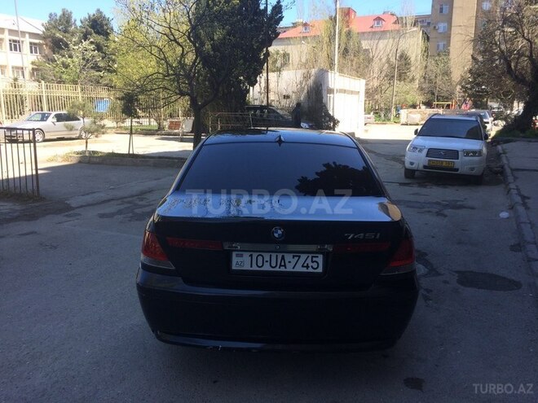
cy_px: 202
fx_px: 451
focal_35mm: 29
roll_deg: +0.1
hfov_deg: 61.7
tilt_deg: -12.3
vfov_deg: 48.2
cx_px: 269
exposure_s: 1/641
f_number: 2.2
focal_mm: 4.15
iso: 32
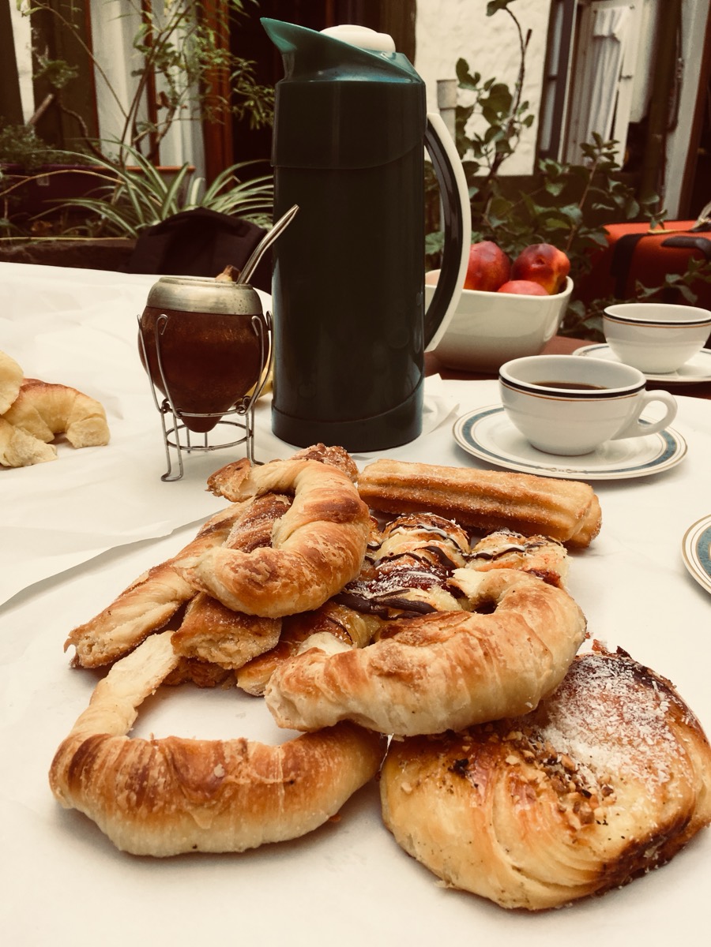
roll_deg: -0.2
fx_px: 794
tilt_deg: -21.0
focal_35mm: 29
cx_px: 356
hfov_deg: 48.2
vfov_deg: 61.7
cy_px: 474
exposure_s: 1/319
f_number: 2.2
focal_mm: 4.15
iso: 25
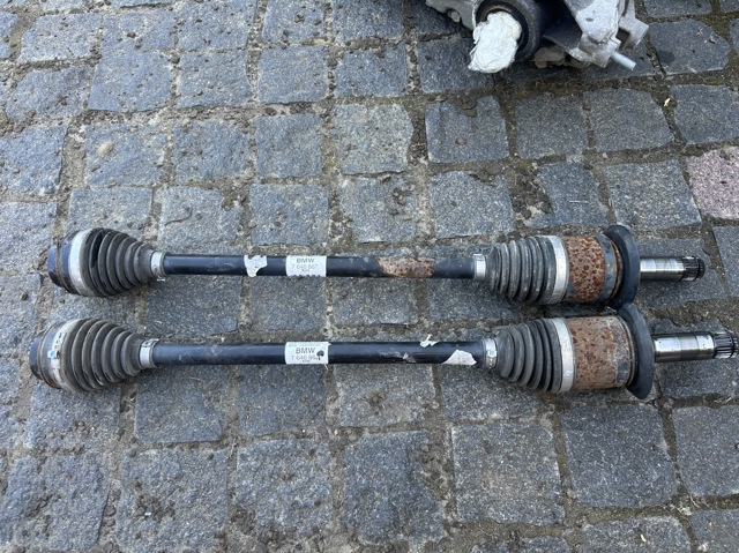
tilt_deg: -70.5
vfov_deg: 56.8
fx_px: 512
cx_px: 370
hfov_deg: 71.6
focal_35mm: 24
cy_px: 276
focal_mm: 6.86
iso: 64
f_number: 1.78
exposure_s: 1/121
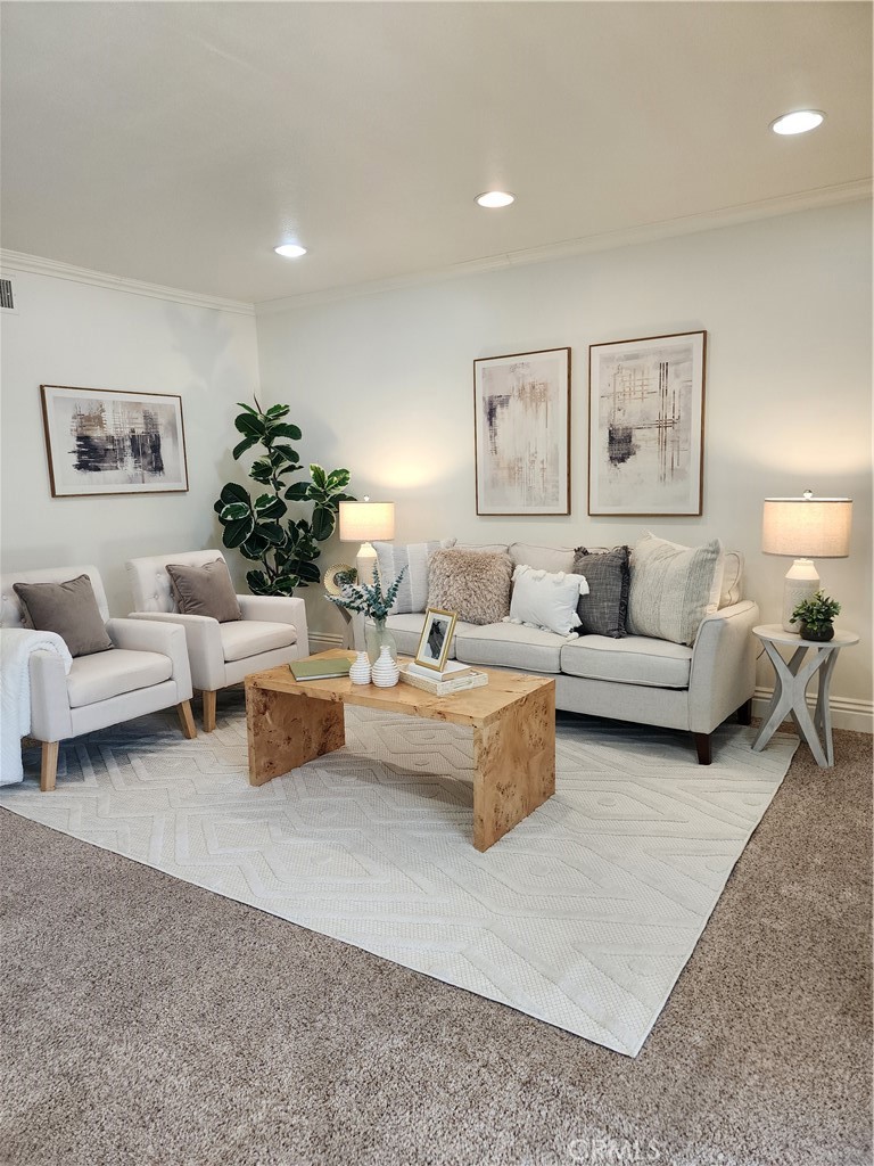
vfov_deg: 73.9
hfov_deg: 58.9
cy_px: 583
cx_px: 437
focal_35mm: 23
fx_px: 774
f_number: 1.8
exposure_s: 1/120
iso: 160
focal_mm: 6.4
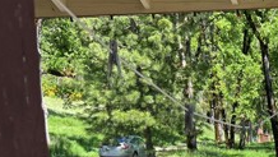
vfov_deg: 13.7
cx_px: 307
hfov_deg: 23.9
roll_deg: +0.8
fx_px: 612
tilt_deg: -11.2
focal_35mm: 83
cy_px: 241
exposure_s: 1/1597
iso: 50
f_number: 1.5
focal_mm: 5.7
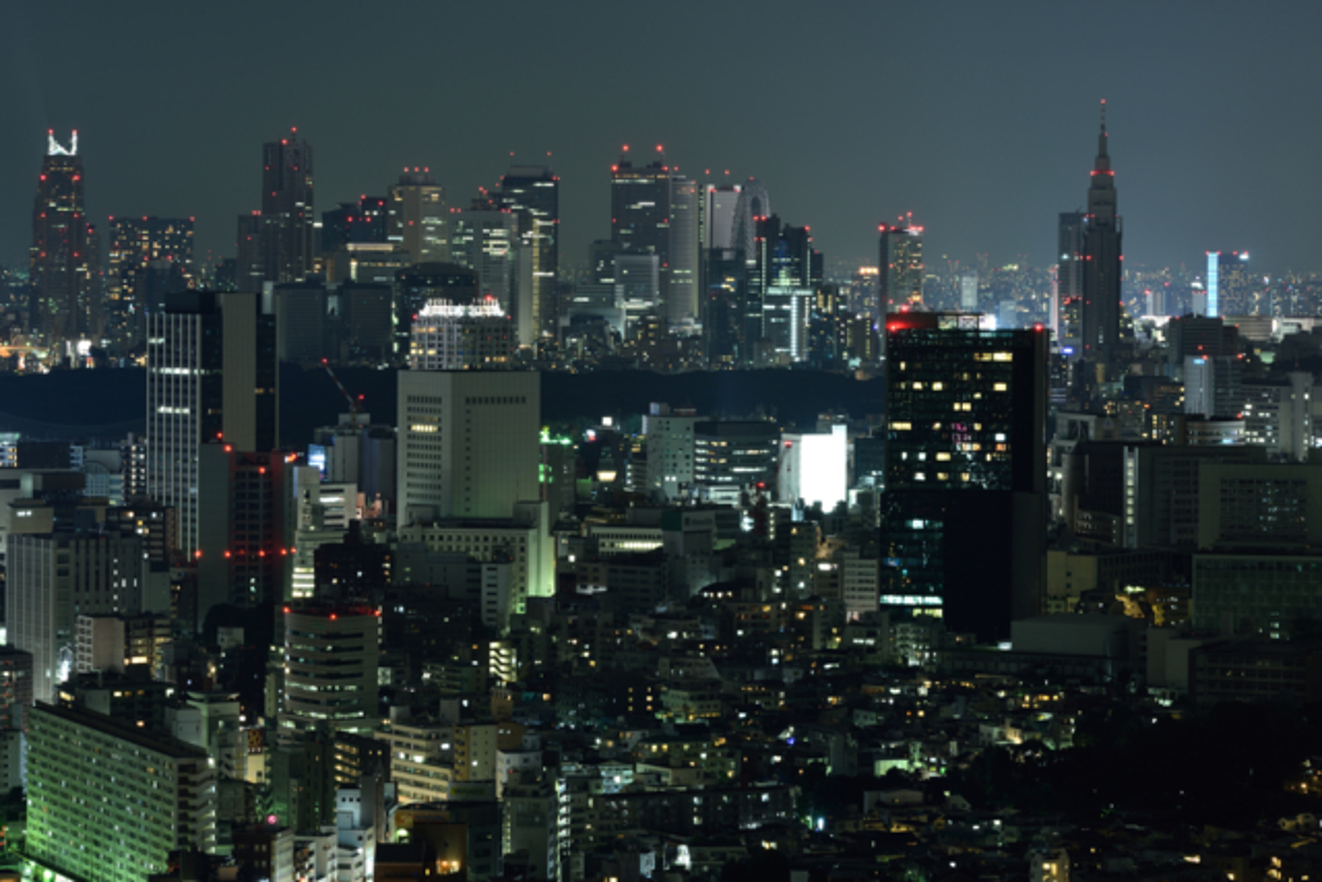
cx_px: 661
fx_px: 4958
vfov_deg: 10.2
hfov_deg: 15.2
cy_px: 441
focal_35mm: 135
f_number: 11
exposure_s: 30
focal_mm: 135
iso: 100
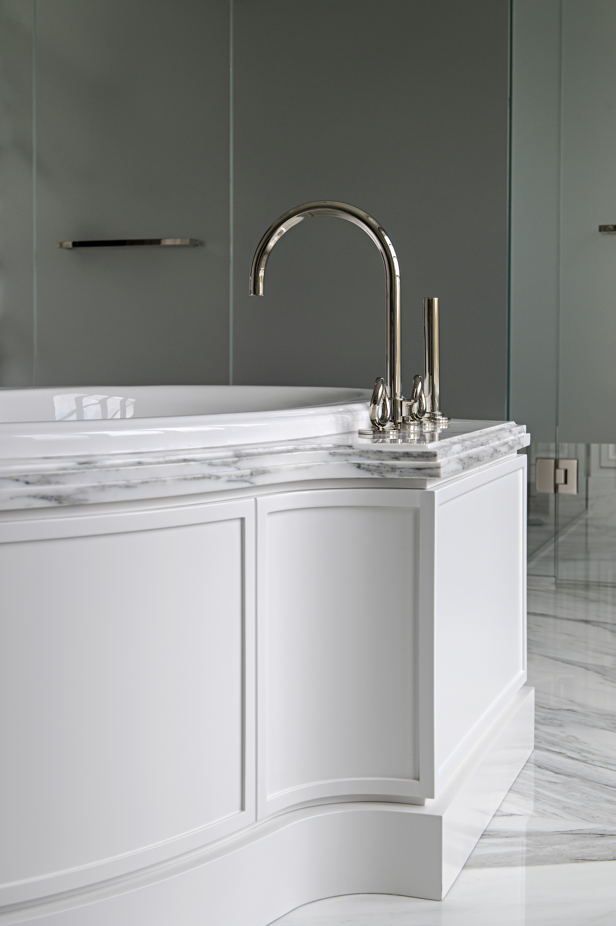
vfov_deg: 41.1
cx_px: 308
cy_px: 463
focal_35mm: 48
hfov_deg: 28.0
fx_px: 1234
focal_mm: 48
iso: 400
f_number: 5.6
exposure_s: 1/100
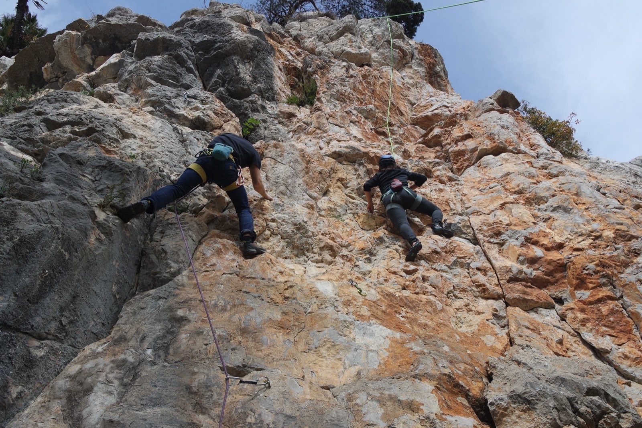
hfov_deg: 61.9
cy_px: 214
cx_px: 321
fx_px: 535
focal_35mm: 30
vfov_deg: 43.6
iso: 100
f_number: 6.3
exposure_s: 1/250
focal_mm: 20
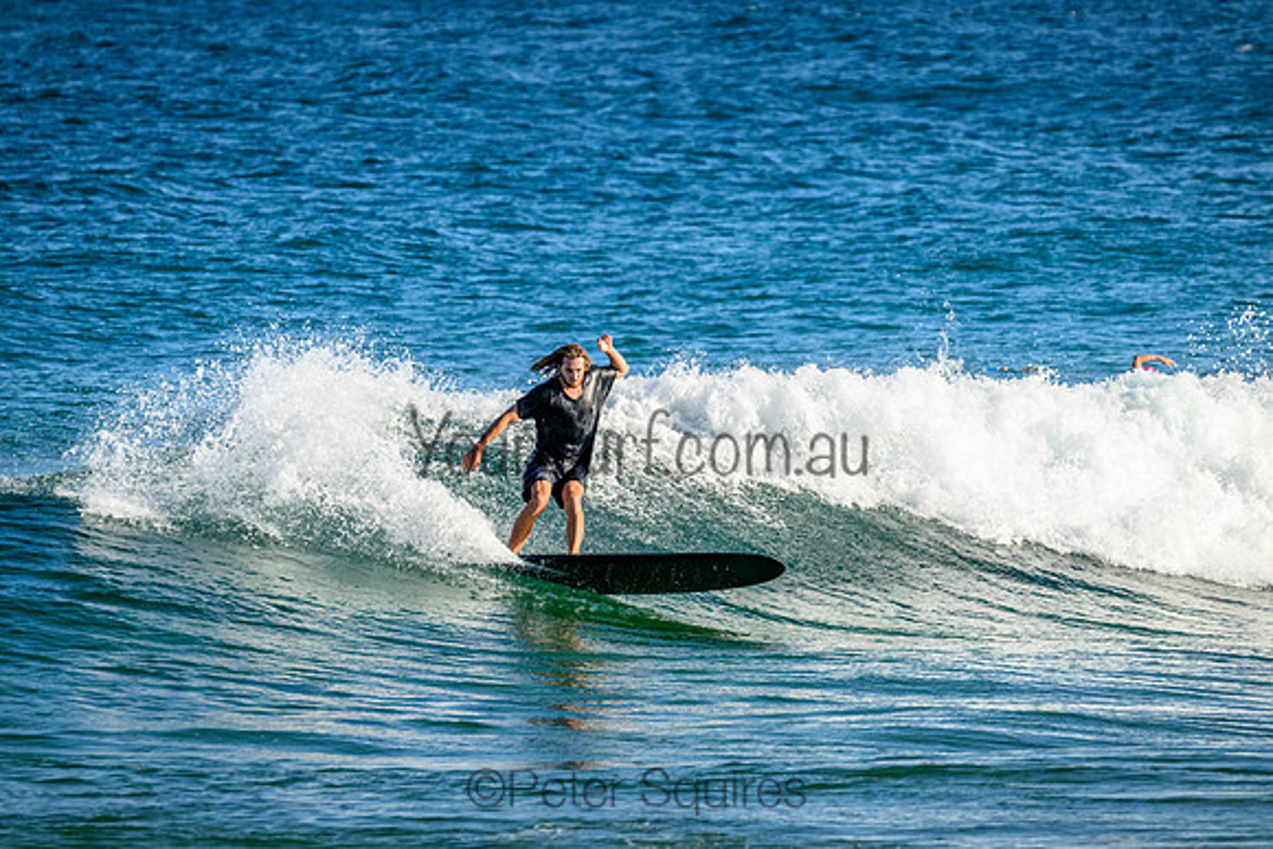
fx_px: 20867
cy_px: 424
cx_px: 636
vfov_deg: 2.3
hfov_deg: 3.5
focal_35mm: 590
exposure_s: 1/2000
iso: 1400
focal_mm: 590
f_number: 11
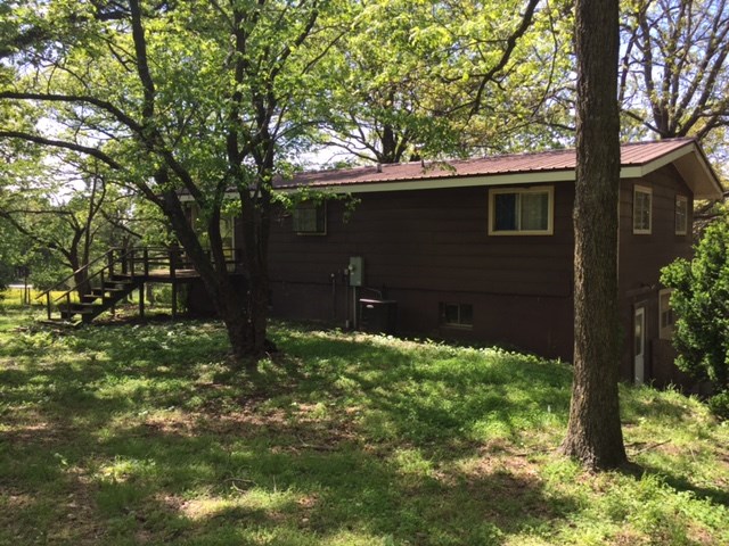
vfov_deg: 48.2
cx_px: 364
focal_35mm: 29
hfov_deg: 61.7
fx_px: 611
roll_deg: -0.9
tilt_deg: -4.3
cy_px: 273
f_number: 2.2
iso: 32
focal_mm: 4.15
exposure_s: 1/449
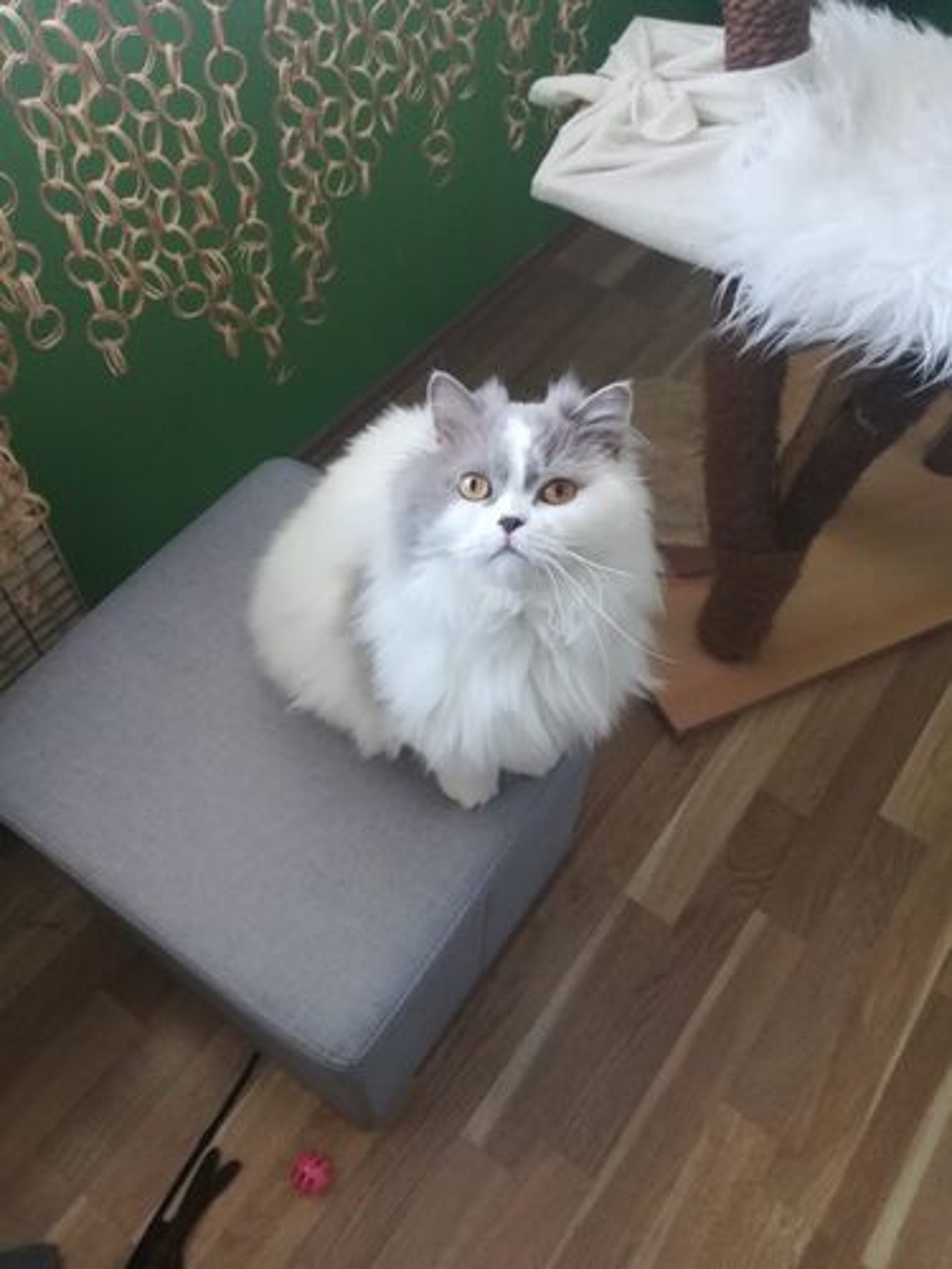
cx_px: 476
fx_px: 953
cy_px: 634
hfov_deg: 53.1
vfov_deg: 67.3
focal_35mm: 26
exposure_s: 1/33.3
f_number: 2.2
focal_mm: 3.83
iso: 400
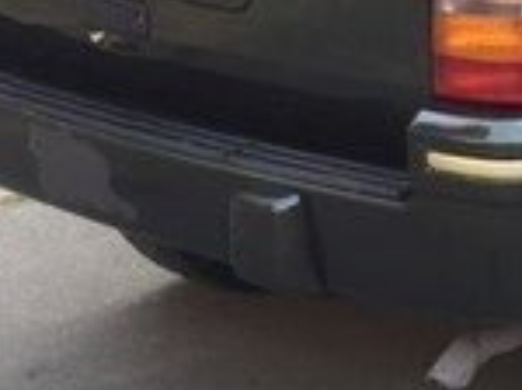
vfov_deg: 11.2
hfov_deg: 14.9
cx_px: 612
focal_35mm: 128
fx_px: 1927
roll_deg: -0.7
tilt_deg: -7.9
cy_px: -169
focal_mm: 4.15
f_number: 2.2
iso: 32
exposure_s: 1/50
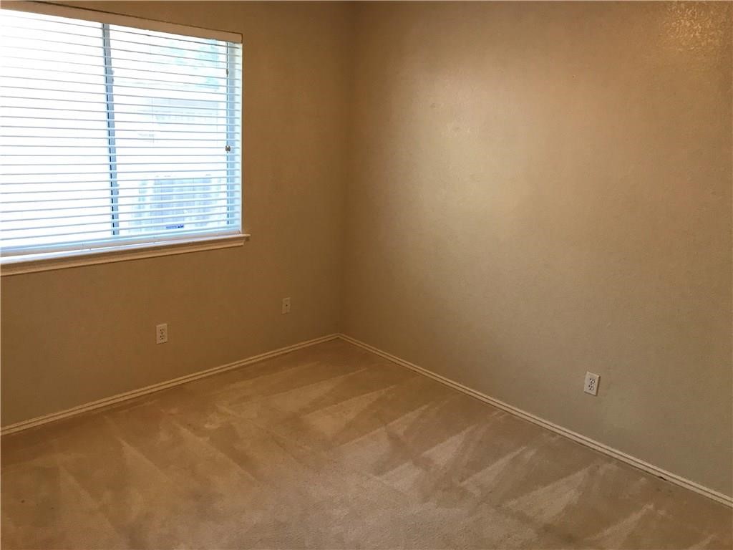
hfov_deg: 63.4
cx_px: 366
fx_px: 593
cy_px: 275
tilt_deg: -14.0
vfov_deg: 49.7
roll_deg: -2.9
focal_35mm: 28
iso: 40
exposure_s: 1/20
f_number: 1.8
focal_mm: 3.99
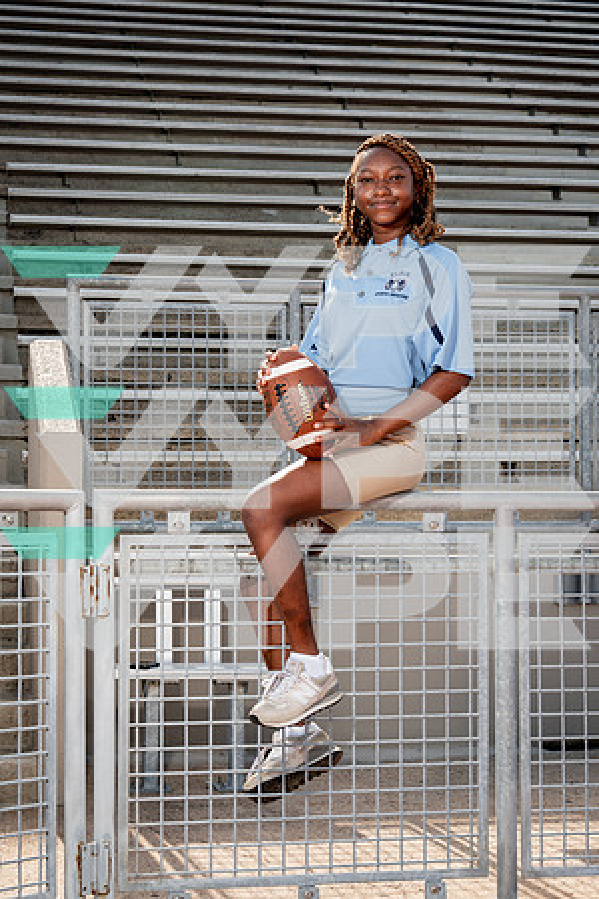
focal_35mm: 70
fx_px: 1747
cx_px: 300
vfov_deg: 28.8
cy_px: 450
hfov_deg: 19.5
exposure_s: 1/250
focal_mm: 70
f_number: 8
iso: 250
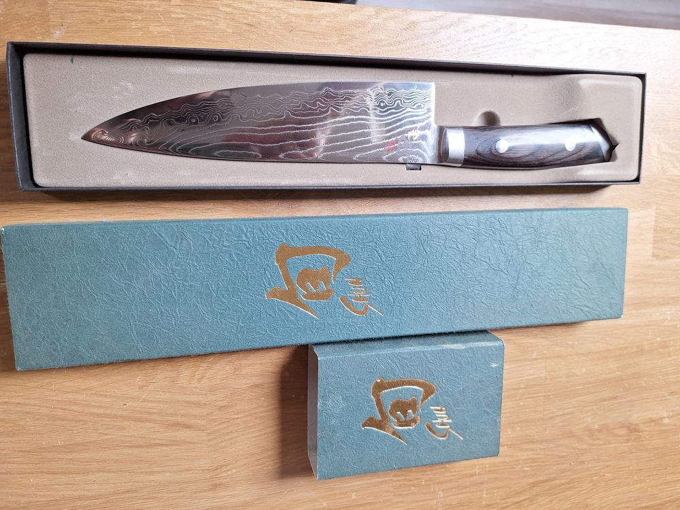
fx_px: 452
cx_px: 340
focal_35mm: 23
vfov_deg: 58.9
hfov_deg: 73.9
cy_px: 255
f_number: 1.8
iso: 40
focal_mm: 5.54
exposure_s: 1/100
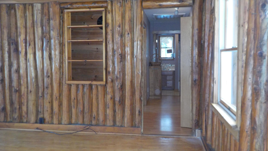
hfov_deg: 59.5
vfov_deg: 35.6
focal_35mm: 33
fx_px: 234
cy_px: 73
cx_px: 134
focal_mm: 4.1
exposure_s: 1/30
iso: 400
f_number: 3.3
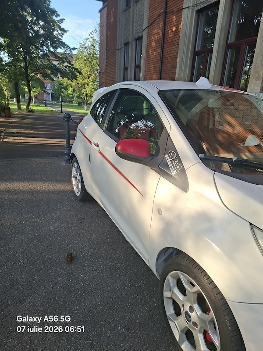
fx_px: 233
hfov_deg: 58.9
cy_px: 176
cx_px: 132
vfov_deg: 73.9
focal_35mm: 23
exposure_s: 1/455
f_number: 1.8
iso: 50
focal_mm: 5.54
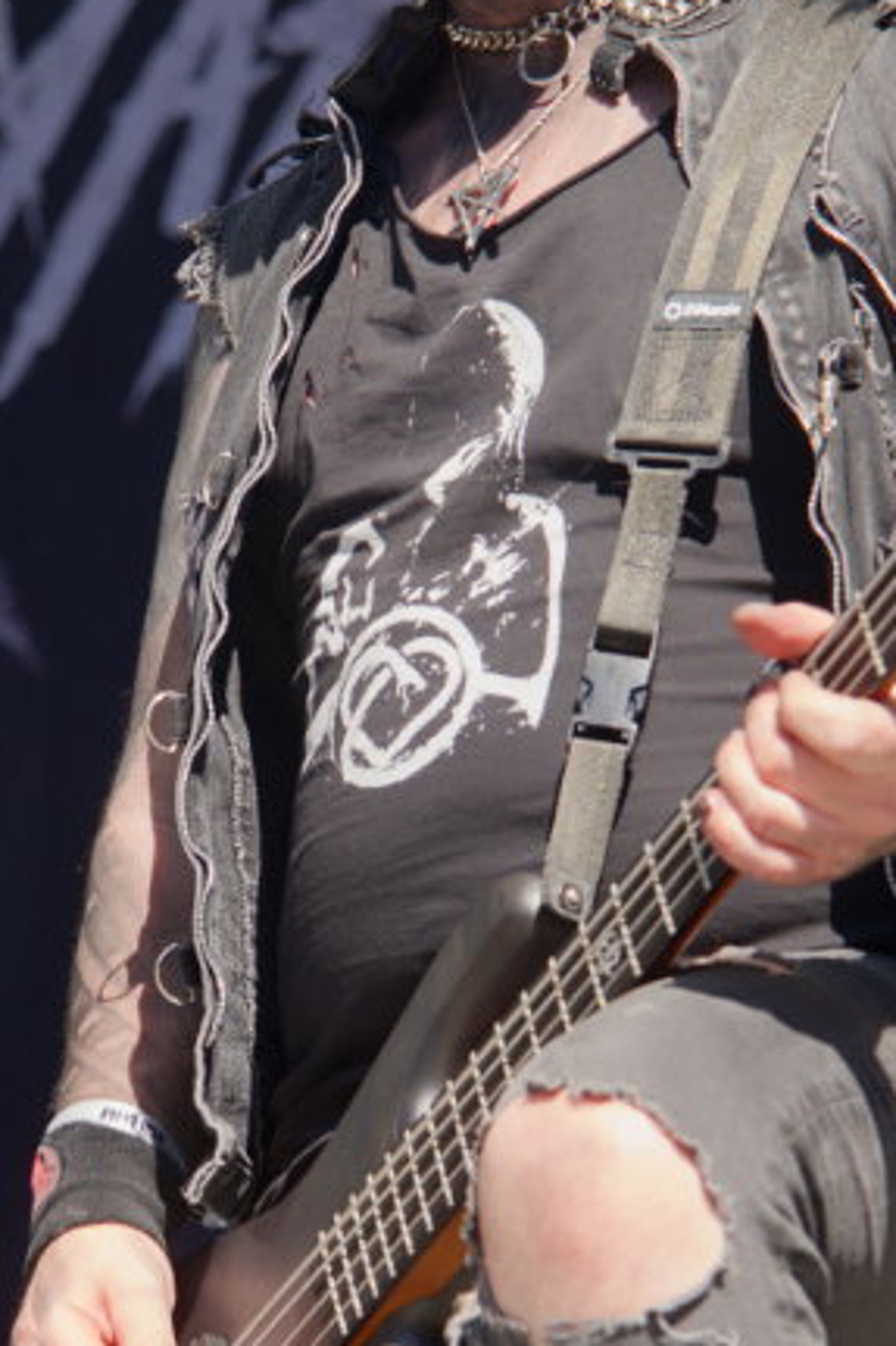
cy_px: 956
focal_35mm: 209
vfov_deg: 9.8
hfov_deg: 6.6
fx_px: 7808
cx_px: 204
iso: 200
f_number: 4.5
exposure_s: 1/500
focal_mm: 75
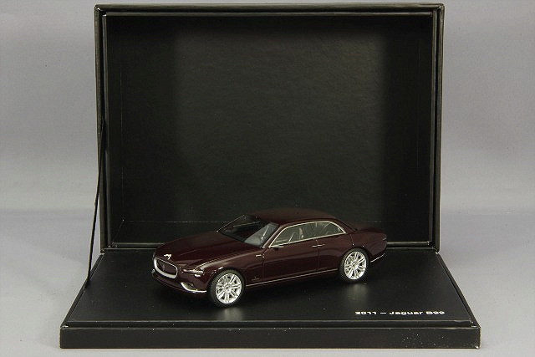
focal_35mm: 82
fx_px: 1219
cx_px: 268
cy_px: 178
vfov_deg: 16.7
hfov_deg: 24.8
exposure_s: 1
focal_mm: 55
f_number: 32
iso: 400
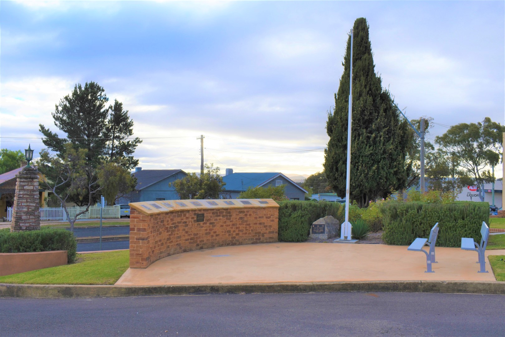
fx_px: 463
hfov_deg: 57.2
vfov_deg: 40.0
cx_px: 252
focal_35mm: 33
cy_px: 168
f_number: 8
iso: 100
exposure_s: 1/200
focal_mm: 22
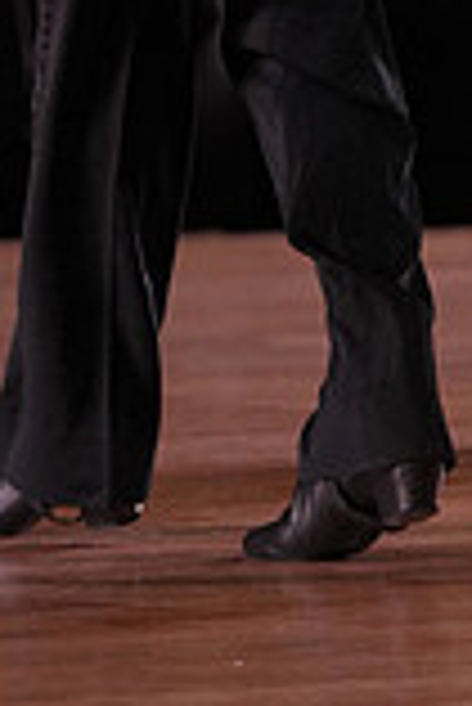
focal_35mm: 557
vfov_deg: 3.7
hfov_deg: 2.5
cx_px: -106
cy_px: -369
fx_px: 10929
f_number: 4
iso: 1250
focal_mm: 151
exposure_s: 1/500
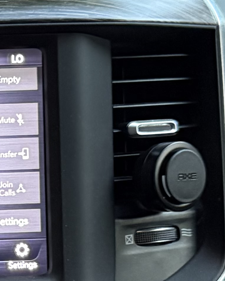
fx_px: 1165
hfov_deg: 10.2
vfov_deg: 13.6
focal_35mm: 140
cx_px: -223
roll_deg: -2.9
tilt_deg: -16.0
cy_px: 263
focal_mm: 6.76
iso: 640
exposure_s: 1/40
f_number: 1.78
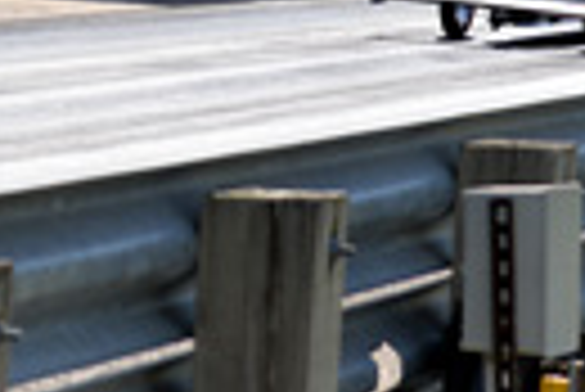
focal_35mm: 270
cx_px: 22
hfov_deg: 7.6
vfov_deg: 5.0
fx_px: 4392
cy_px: -329
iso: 400
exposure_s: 1/1600
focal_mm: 70
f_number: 6.3
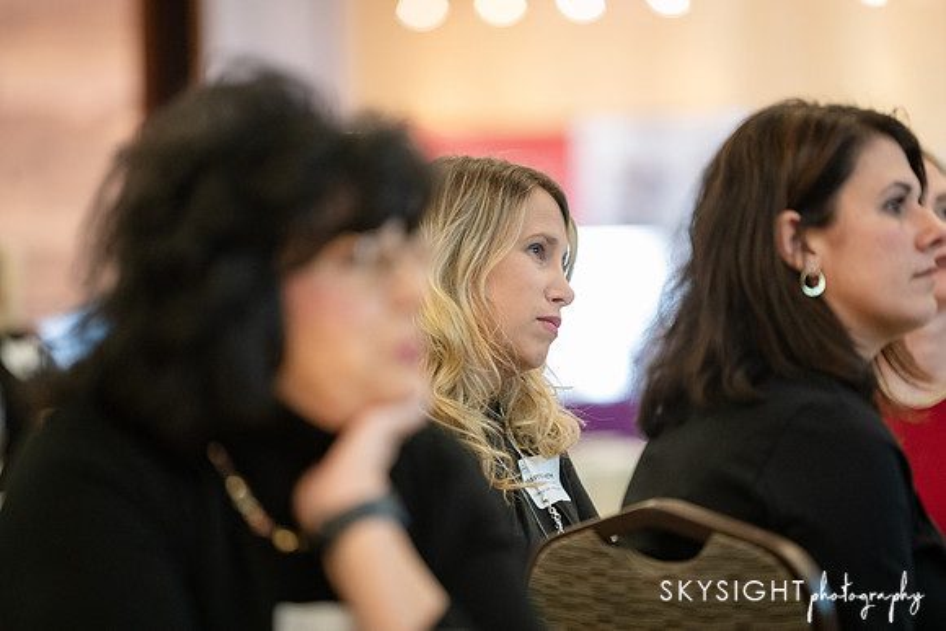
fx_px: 5391
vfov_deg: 6.7
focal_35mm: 205
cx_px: 473
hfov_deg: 10.0
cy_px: 316
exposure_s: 1/320
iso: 3200
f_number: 2.8
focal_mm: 200
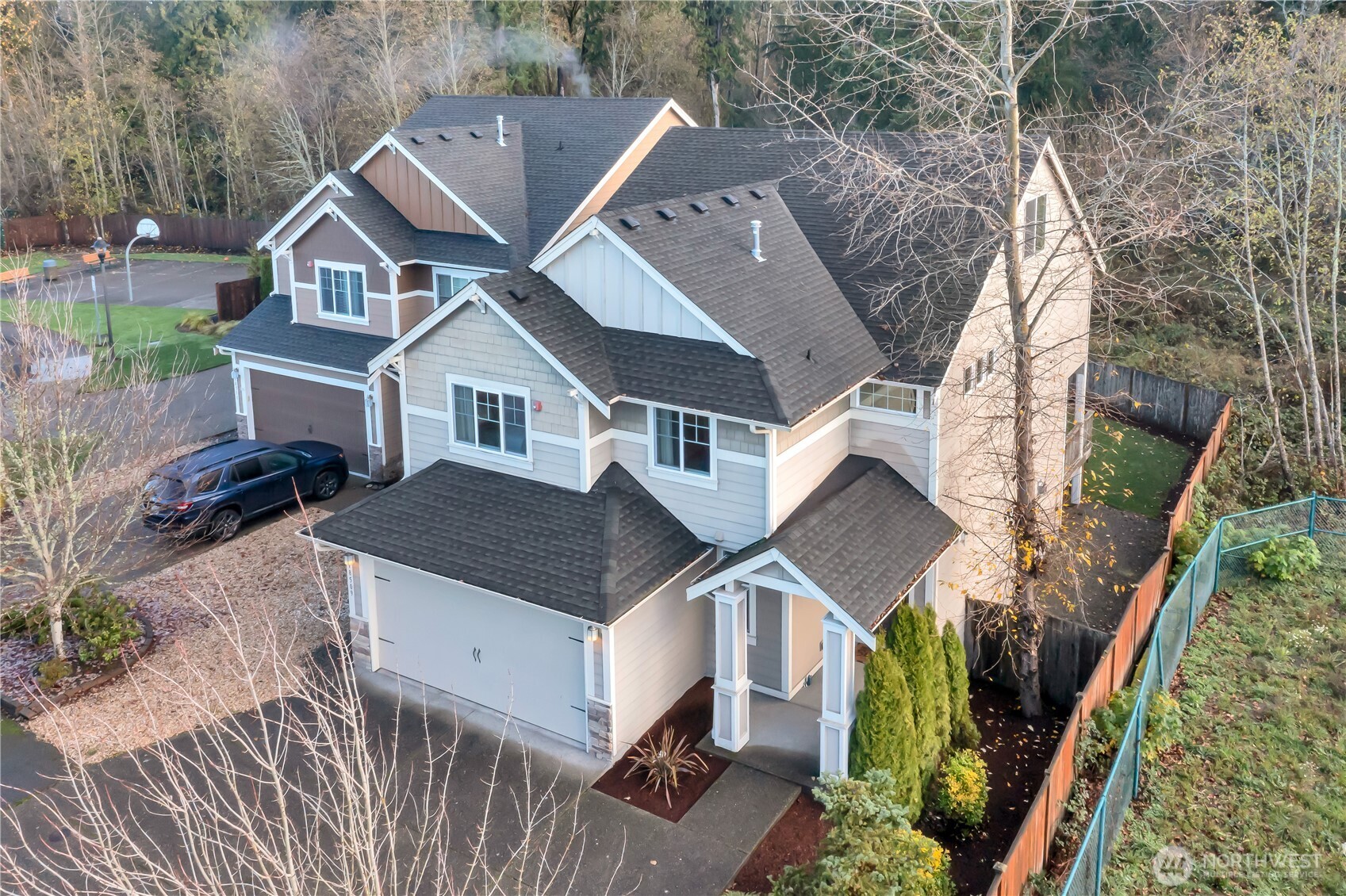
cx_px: 673
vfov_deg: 46.4
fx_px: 1046
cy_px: 448
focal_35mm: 28
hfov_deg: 65.5
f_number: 7.1
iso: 400
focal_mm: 10.26
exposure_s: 1/240
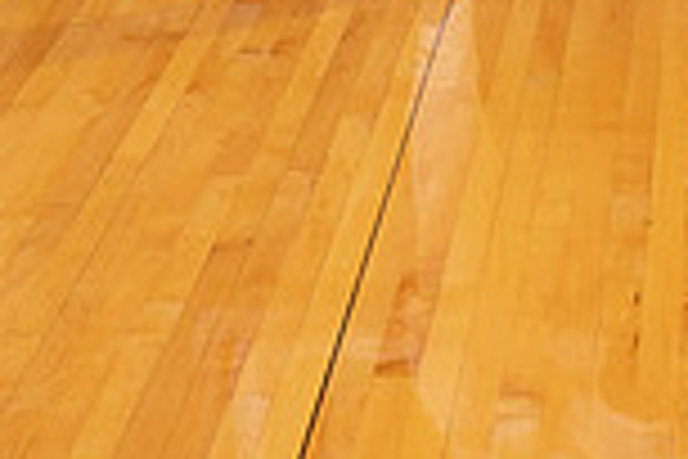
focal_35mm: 141
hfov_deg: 14.5
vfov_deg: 9.0
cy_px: -531
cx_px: 531
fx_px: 2694
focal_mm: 48
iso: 320
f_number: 7.1
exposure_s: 1/320
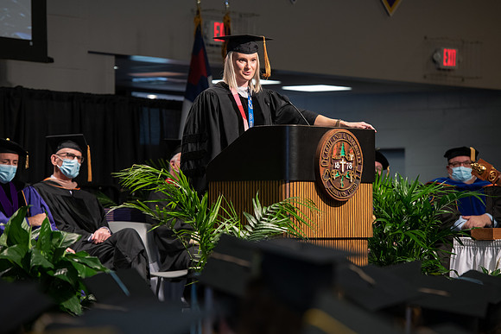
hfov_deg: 12.4
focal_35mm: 165
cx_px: 250
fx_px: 2297
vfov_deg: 8.3
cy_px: 167
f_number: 4.5
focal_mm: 165
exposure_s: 1/200
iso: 800
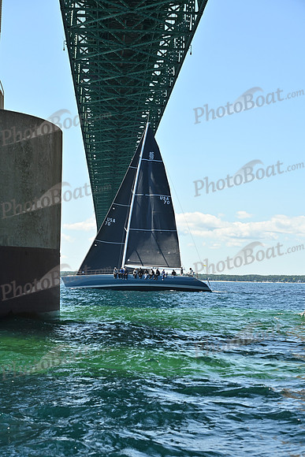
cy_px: 228
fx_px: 889
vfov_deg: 28.8
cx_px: 152
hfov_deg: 19.5
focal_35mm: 70
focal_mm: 70
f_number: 7.1
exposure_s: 1/1000
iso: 320
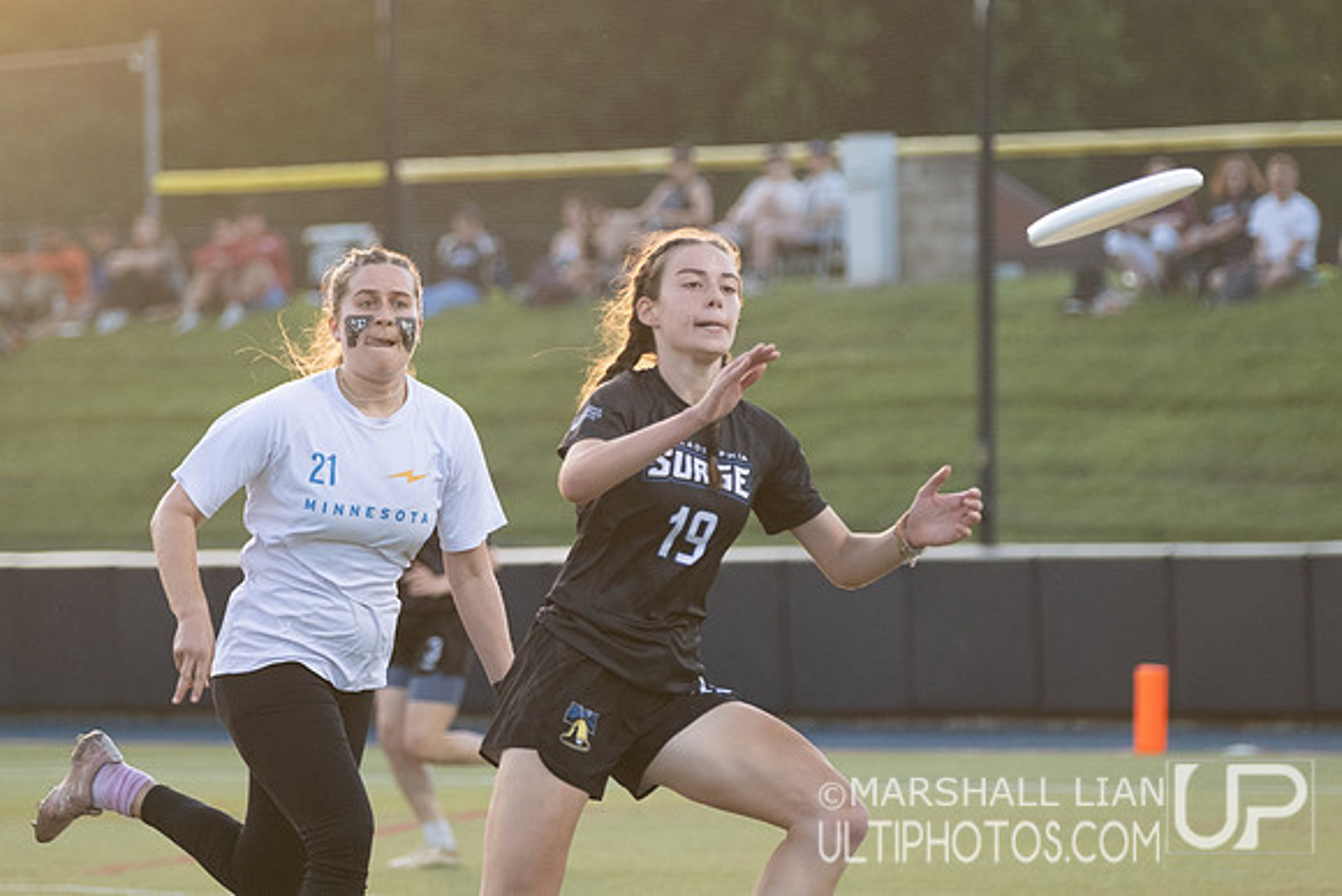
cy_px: 283
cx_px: 632
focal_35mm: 269
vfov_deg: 5.1
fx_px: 10028
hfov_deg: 7.7
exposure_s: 1/1000
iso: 500
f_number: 2.8
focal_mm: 124.3
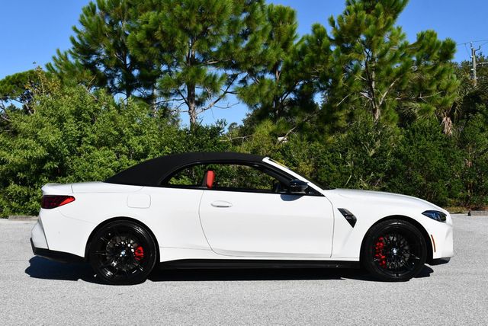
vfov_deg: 28.1
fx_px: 651
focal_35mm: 48
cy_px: 163
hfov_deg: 41.1
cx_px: 244
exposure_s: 1/320
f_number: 9
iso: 100
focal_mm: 24
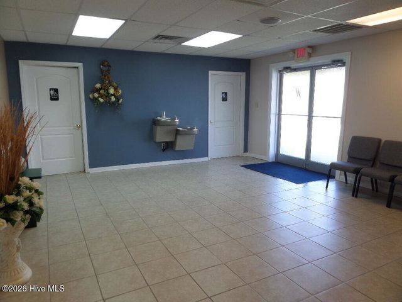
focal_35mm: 24
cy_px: 151
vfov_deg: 56.8
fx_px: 279
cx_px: 201
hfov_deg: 71.6
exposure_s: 1/45
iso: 100
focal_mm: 4
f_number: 3.2
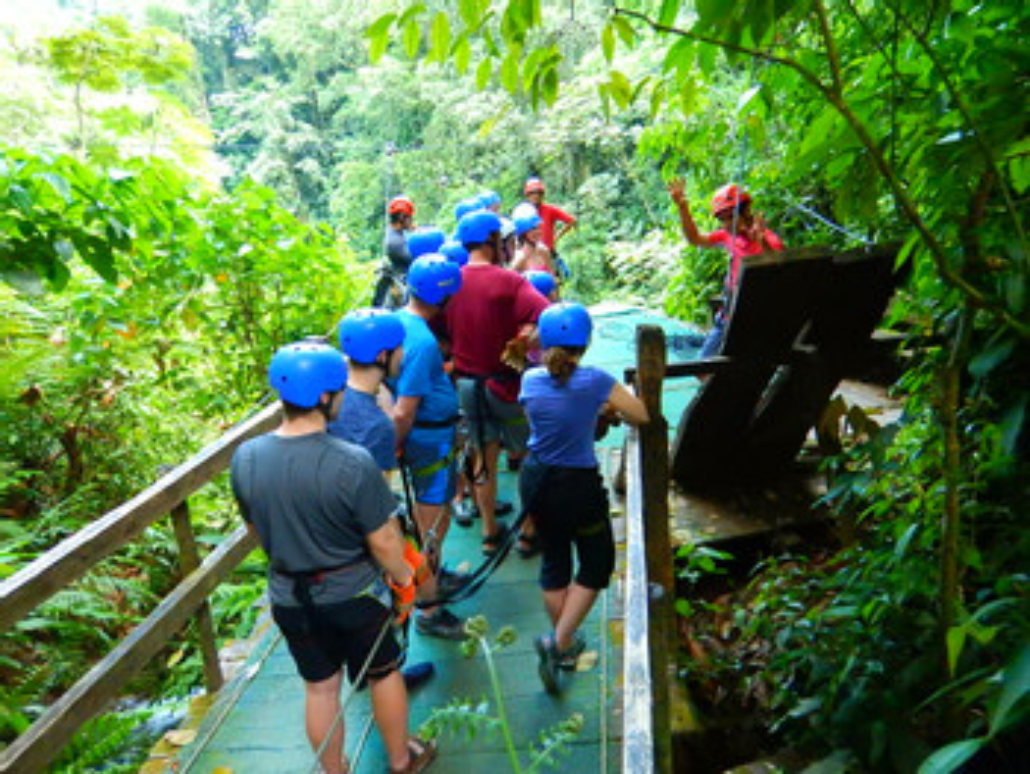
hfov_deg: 71.6
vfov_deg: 56.9
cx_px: 515
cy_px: 387
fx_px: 715
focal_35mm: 24
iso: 1600
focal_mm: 4.3
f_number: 2.8
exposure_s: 1/400
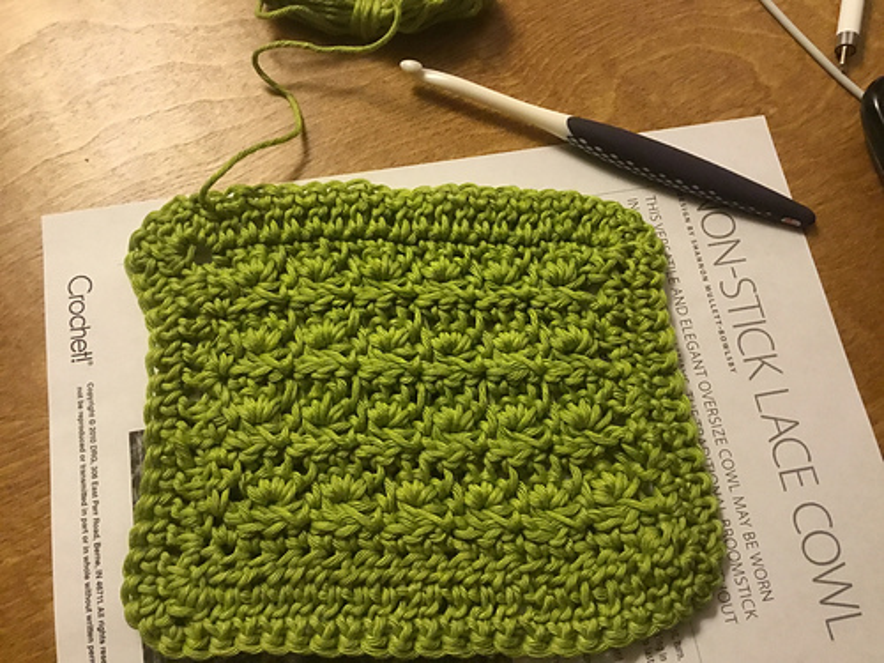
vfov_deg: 45.4
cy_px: 332
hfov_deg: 58.4
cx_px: 442
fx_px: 792
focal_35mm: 31
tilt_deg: -76.1
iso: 250
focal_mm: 3.3
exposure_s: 1/30
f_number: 2.4
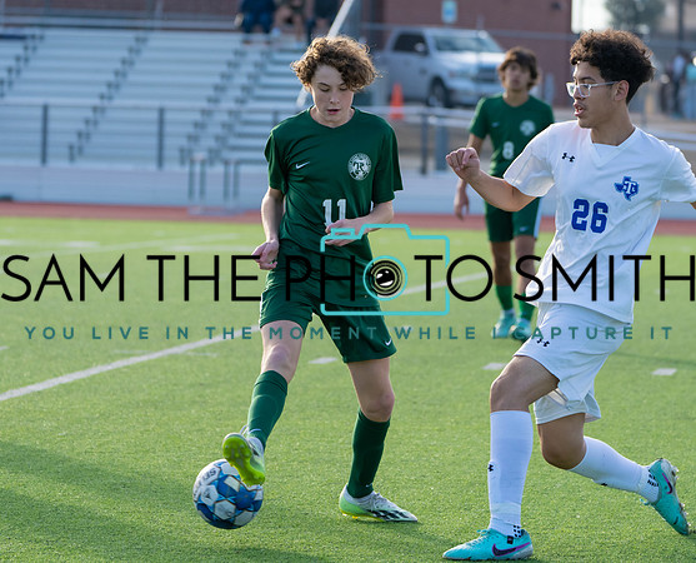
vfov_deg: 7.1
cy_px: 288
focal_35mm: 219
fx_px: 4528
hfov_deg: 8.8
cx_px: 359
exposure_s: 1/1250
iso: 800
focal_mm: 175
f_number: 5.6
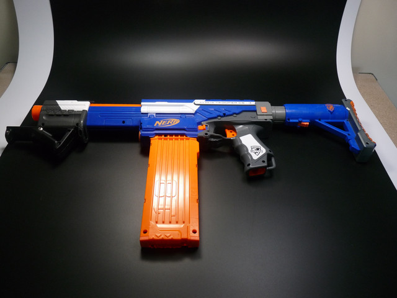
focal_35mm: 29
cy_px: 149
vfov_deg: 48.2
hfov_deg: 61.7
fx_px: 333
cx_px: 198
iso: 200
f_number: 2.8
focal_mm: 5.2
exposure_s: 1/60
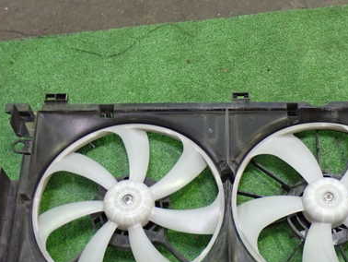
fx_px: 654
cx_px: 225
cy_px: 185
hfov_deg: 29.6
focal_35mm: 65
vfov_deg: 22.5
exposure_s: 1/40
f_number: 2.8
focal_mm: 7.31
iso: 640
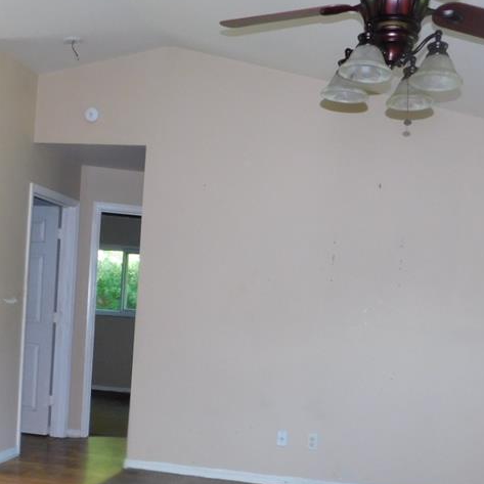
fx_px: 696
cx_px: 244
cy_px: 347
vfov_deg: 37.6
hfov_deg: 38.3
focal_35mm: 44
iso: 200
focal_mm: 4
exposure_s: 1/30
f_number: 3
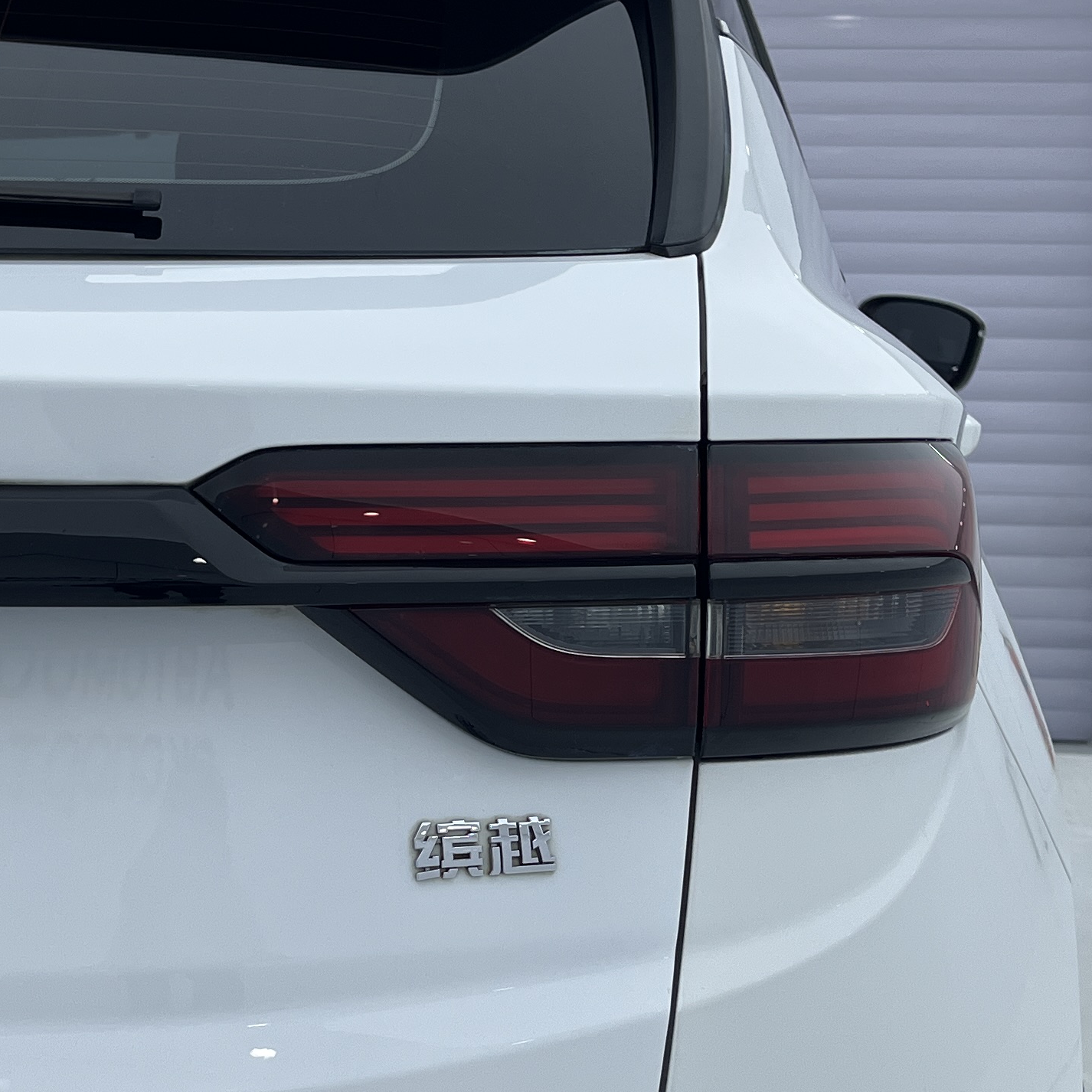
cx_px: 500
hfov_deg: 26.5
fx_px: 2320
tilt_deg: -8.0
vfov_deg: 26.5
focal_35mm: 65
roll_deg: -1.5
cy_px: 626
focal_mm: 5.1
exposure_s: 1/1028
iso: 50
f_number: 1.6
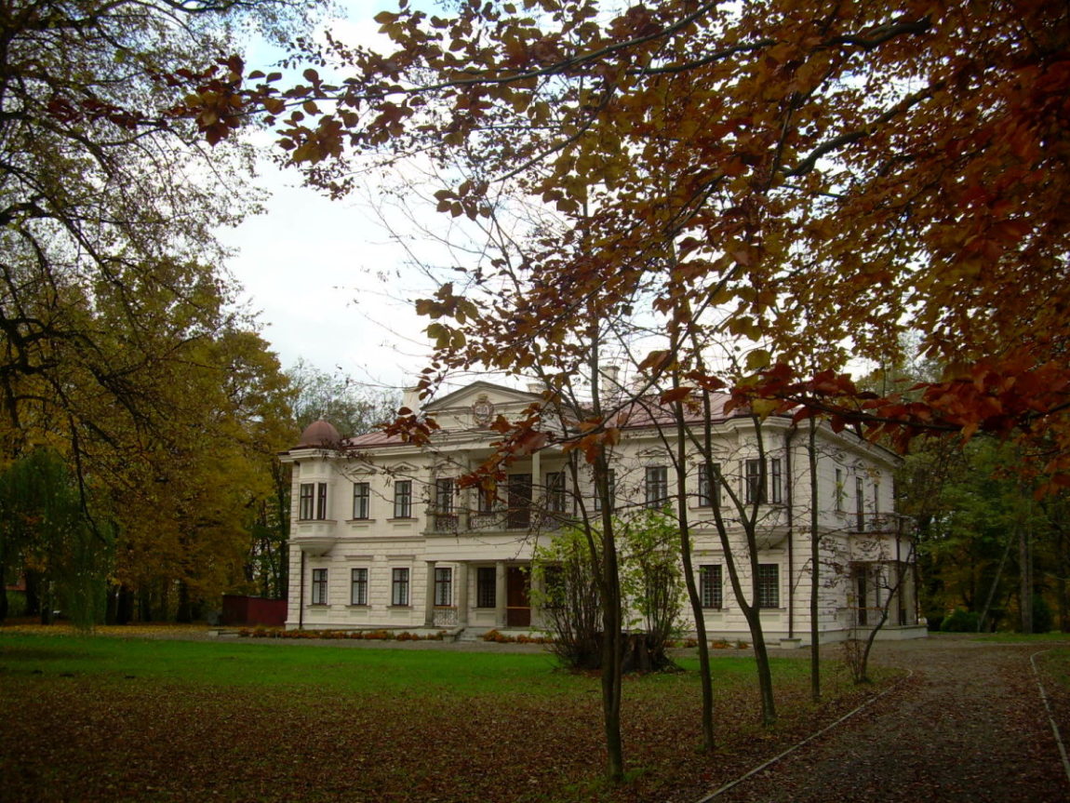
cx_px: 535
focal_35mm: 38
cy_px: 402
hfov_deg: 49.0
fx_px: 1175
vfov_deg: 37.7
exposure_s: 1/193
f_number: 2.8
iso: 50
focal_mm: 6.3
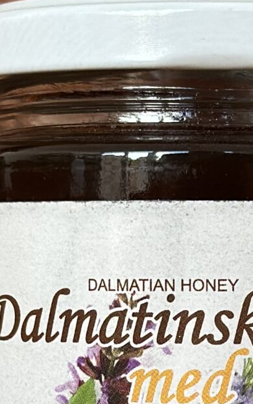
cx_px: 197
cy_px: 430
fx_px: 2303
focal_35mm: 209
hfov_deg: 6.3
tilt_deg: -3.7
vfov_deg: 9.9
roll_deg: -0.8
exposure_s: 1/118
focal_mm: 6.86
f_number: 1.78
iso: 125
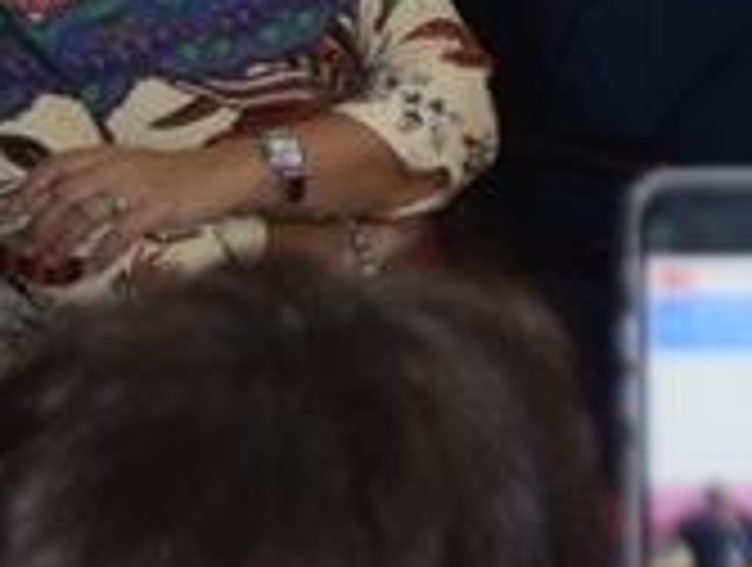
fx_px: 5253
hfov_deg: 7.8
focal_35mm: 241
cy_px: -400
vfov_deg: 6.1
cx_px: 1545
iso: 900
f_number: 4.5
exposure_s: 1/60
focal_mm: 35
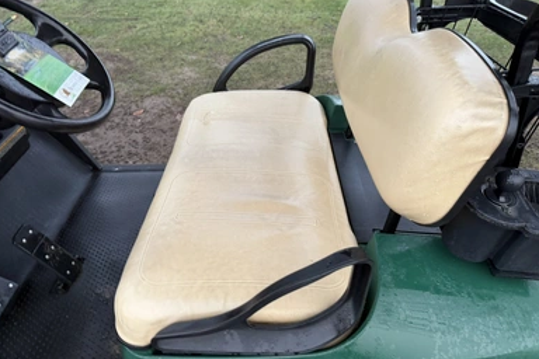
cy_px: 171
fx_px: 389
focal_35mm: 26
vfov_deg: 49.5
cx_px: 262
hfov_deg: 69.4
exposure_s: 1/121
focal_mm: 6.76
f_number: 1.78
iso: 160
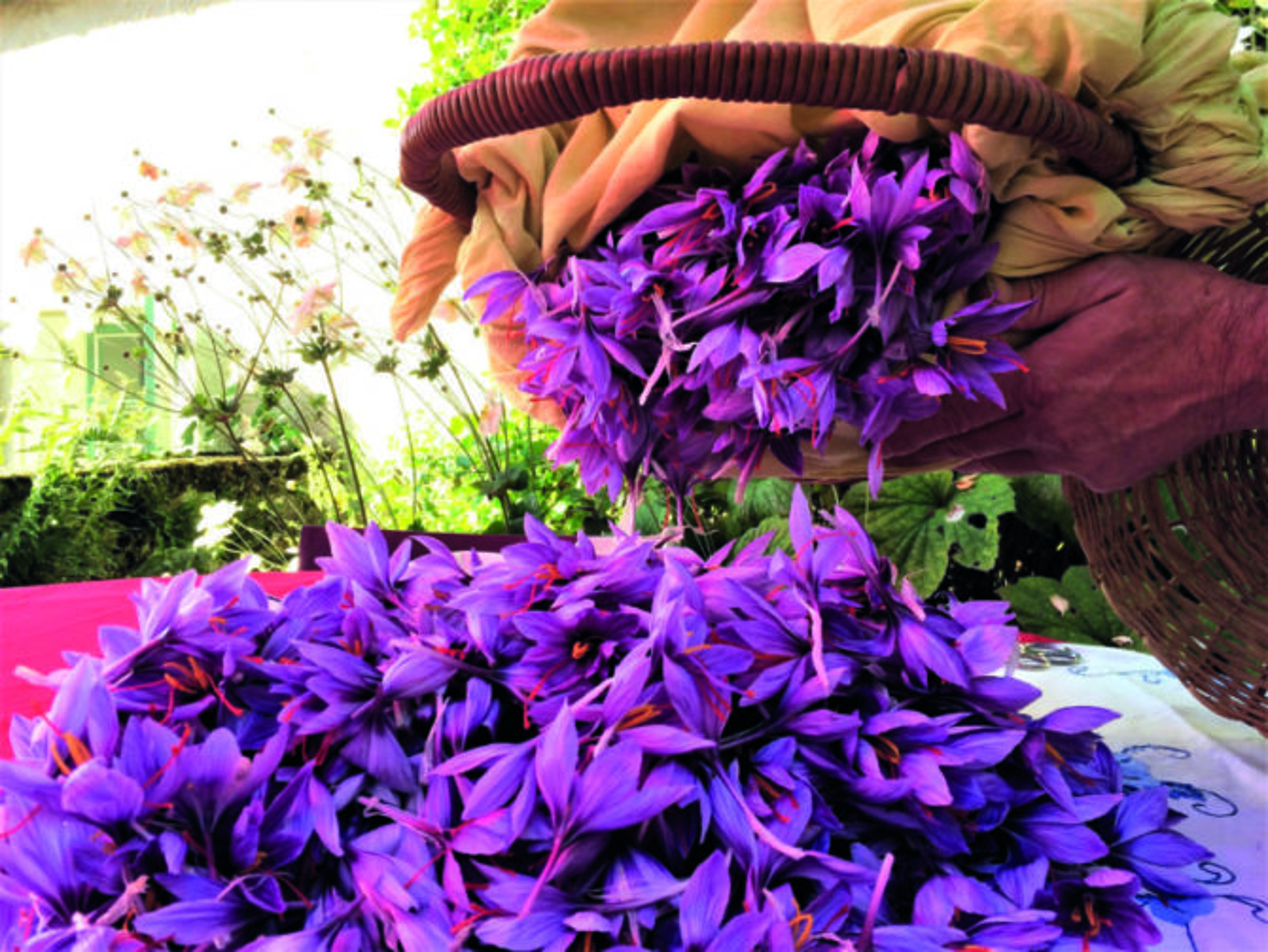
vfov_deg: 48.3
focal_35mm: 29
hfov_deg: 61.6
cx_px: 634
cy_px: 476
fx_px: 1063
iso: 32
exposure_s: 1/215
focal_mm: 4.15
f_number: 2.2
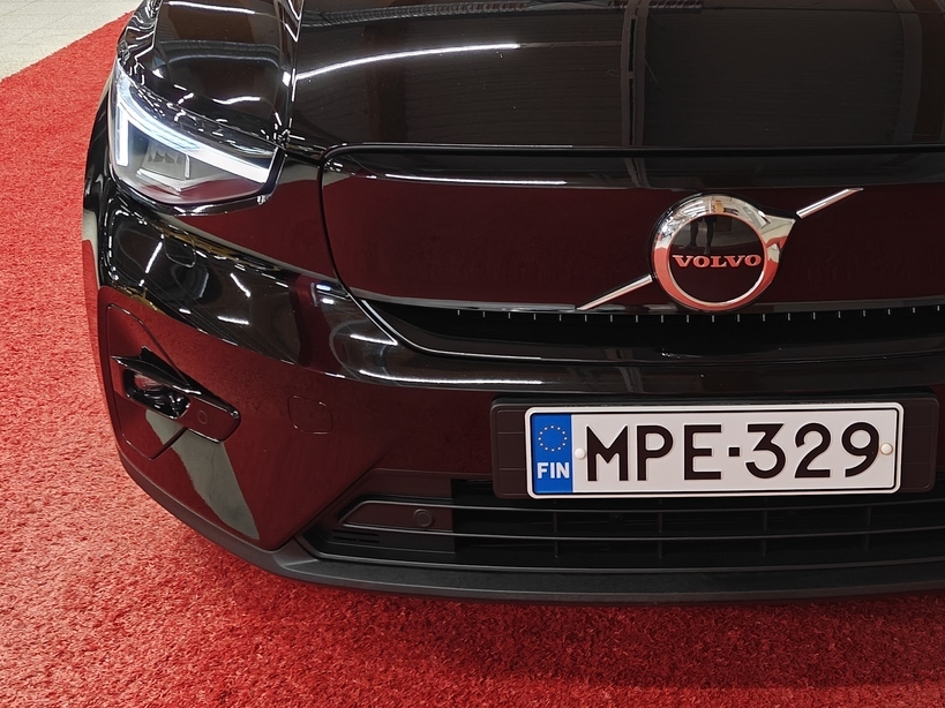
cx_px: 705
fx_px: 1392
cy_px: 159
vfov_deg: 28.1
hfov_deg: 36.6
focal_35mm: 51
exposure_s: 1/50
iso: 64
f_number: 1.8
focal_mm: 5.59
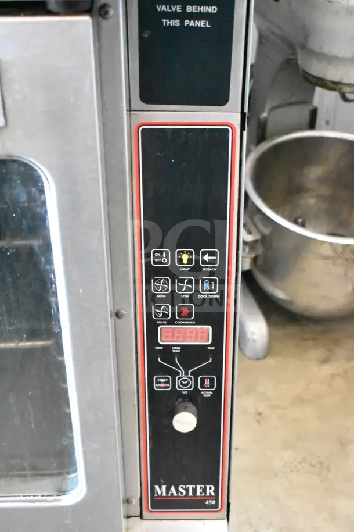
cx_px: 177
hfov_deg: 26.5
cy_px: 266
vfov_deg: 38.9
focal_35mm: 51
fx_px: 752
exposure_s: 1/15
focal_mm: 34
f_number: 4.5
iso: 25600
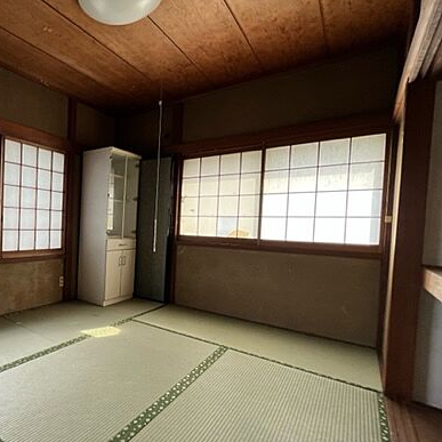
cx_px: 78
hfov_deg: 68.8
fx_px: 274
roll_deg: -1.3
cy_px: 236
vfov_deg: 77.6
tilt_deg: -4.0
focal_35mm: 19
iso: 32
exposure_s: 1/99
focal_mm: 1.57
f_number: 1.8
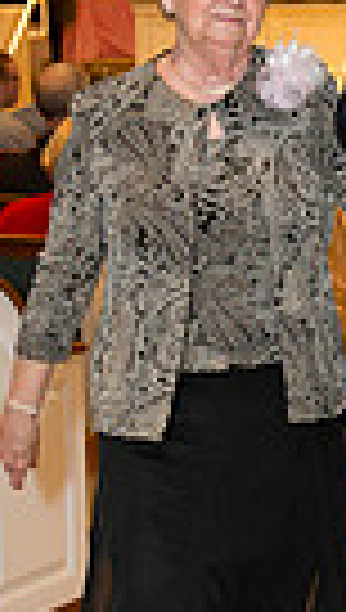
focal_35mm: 138
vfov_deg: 15.5
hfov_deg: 8.7
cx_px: 393
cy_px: 310
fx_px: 2240
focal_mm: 40
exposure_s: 1/125
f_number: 4.5
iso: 1600
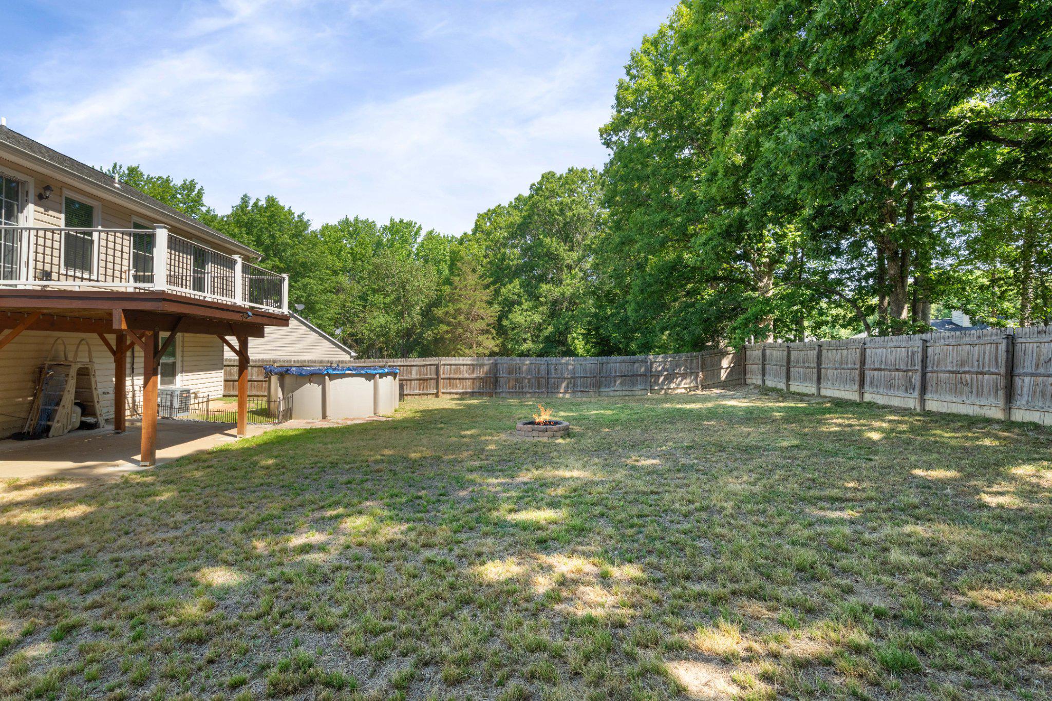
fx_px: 497
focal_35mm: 17
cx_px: 526
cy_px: 350
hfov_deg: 93.3
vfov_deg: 70.4
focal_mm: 17
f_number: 9
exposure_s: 1/160
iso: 500
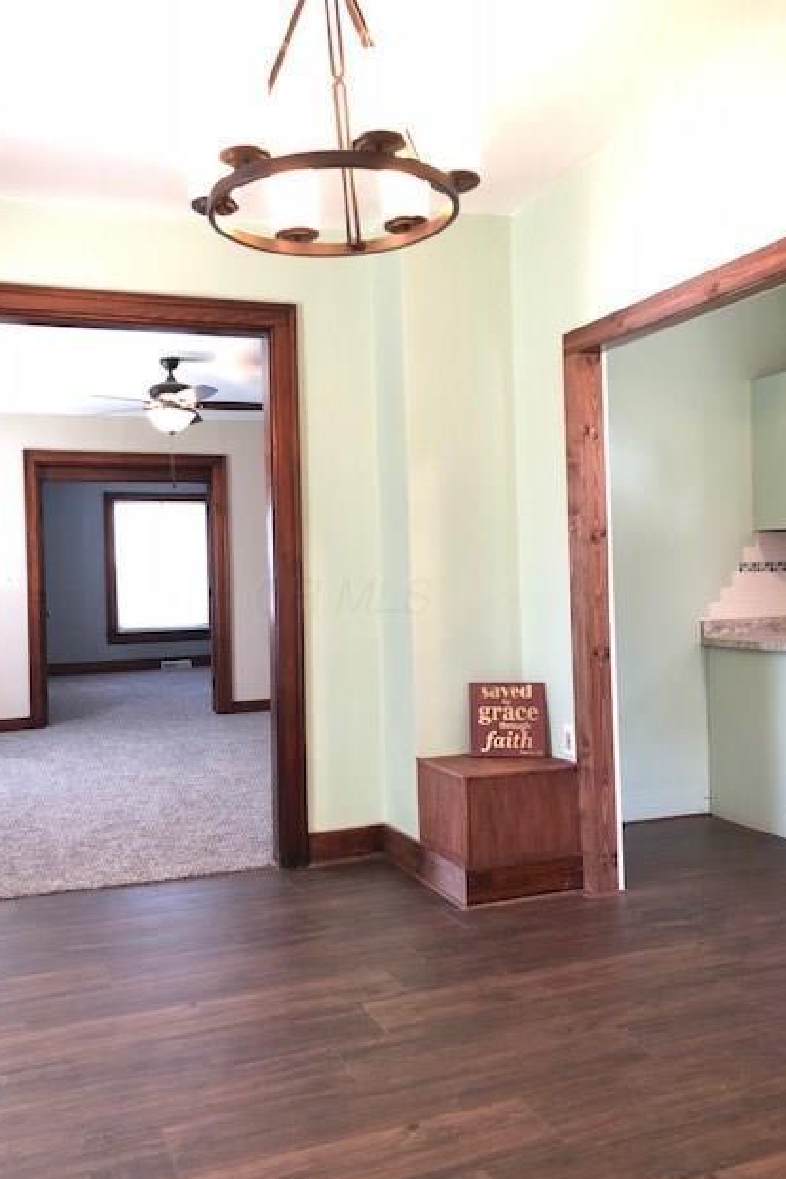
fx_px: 982
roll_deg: +1.2
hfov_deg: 43.5
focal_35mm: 30
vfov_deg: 61.9
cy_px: 592
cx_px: 340
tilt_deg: -0.6
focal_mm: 4
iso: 40
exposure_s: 1/15
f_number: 1.8
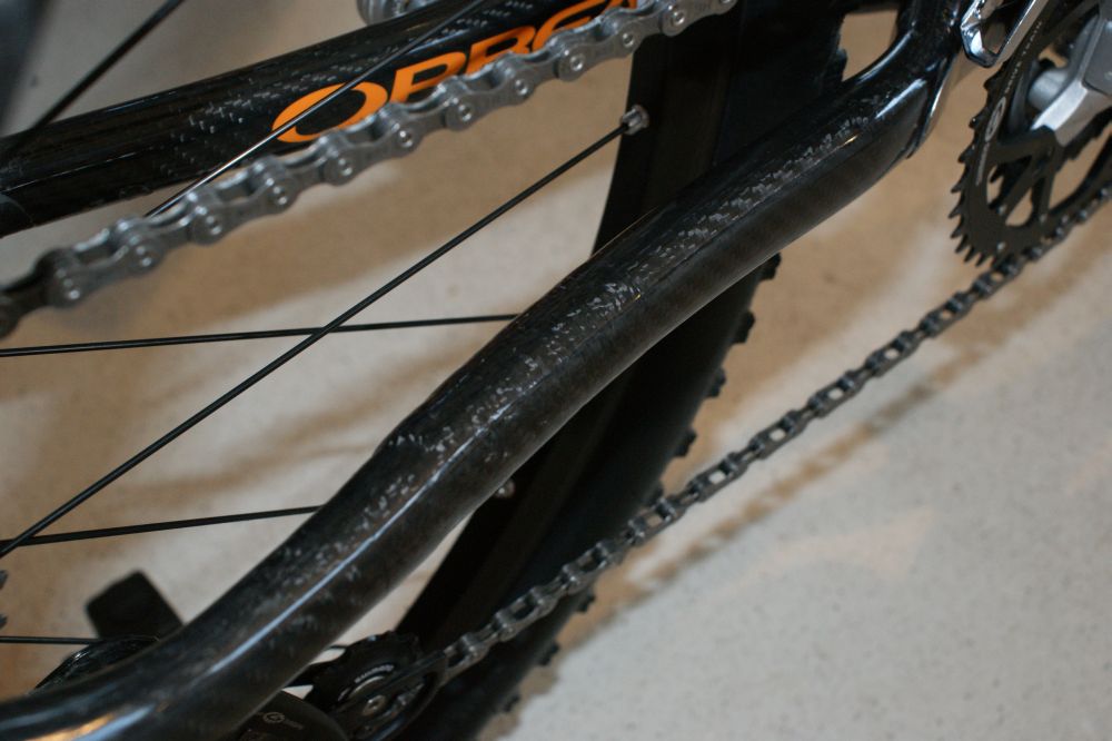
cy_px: 370
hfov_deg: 43.6
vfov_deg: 29.8
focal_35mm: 45
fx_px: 1389
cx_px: 556
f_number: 6.3
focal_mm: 30
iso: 400
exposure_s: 1/60
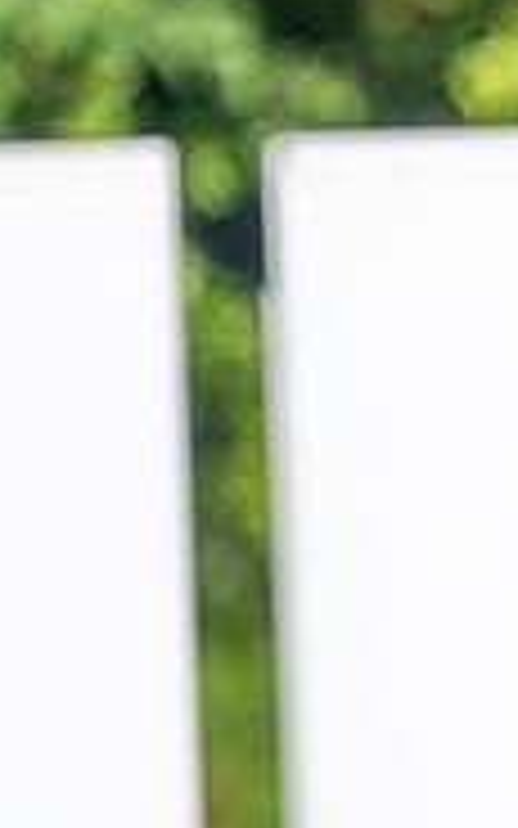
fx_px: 32662
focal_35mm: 1446
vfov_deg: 1.5
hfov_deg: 0.9
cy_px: 158
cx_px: 1302
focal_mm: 300
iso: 200
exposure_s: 1/2000
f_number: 5
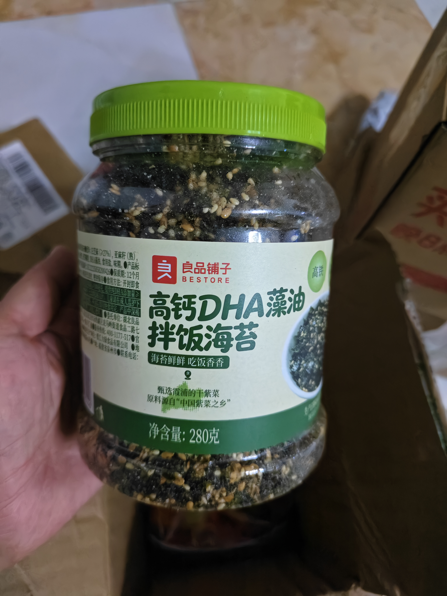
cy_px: 298
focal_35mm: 23
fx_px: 396
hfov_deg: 58.9
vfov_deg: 73.9
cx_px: 224
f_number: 1.88
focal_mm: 5.56
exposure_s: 1/157
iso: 15945
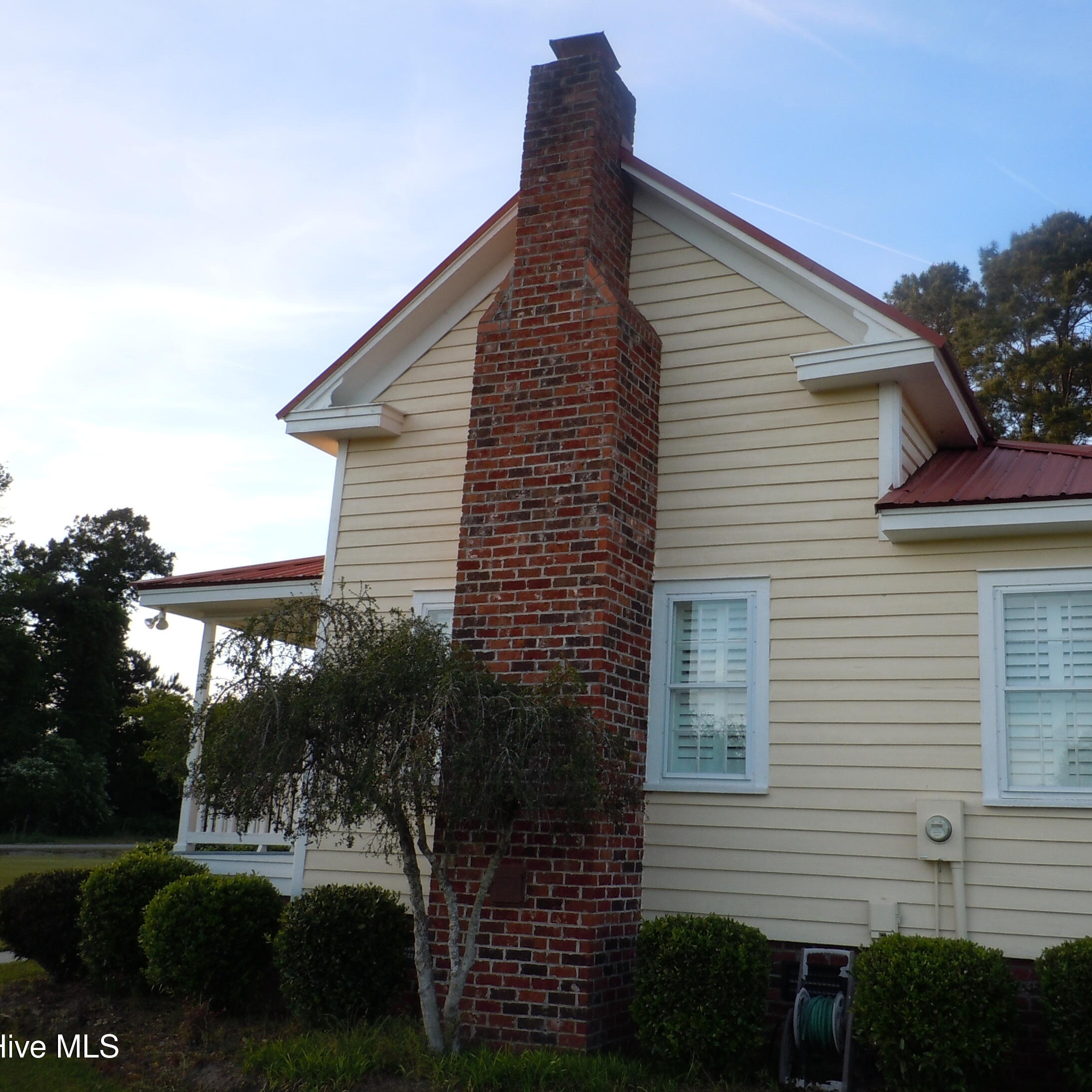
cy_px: 536
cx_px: 630
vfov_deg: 48.4
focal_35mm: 34
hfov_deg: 48.3
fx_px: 1213
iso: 100
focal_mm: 5
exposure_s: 1/125
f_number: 3.7
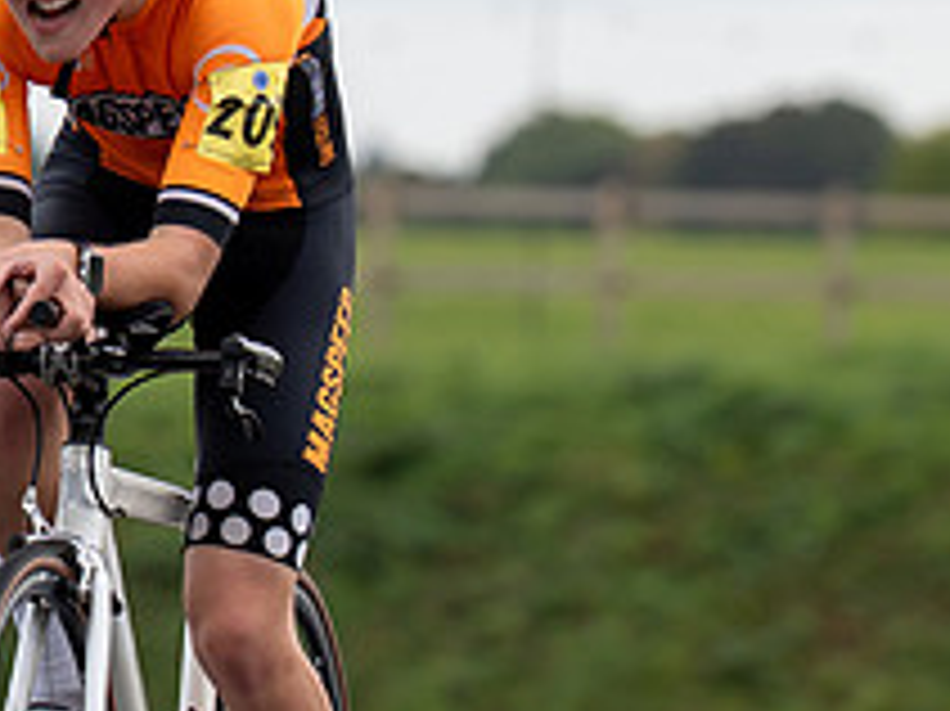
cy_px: 399
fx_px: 20105
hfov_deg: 2.7
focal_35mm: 733
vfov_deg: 2.0
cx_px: 170
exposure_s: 1/1000
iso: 125
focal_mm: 144
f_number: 3.5
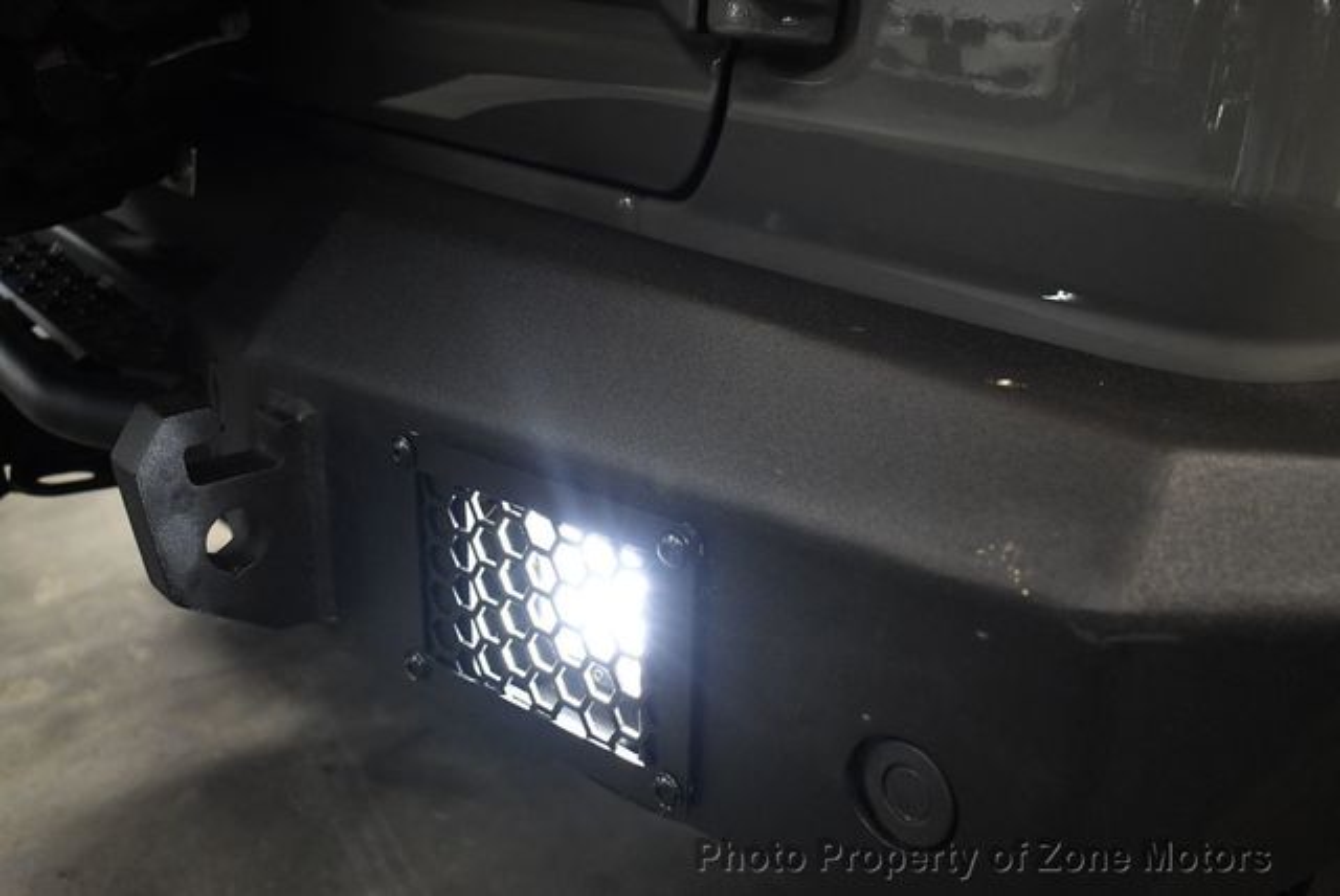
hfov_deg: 53.1
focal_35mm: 36
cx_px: 670
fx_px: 1341
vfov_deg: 36.9
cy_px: 448
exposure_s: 1/125
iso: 1600
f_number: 3.5
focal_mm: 18
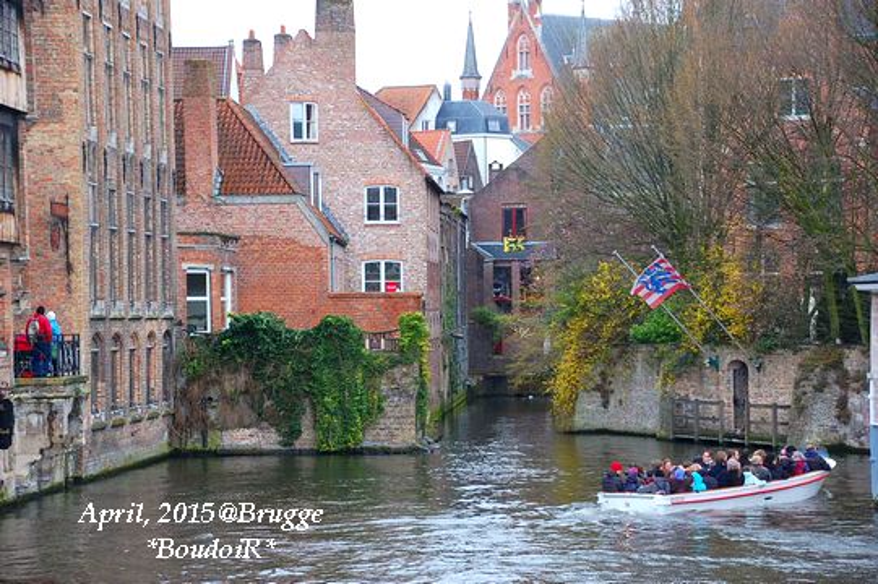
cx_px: 439
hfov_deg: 17.5
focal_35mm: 117
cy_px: 292
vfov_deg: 11.7
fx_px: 2852
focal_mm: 78
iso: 400
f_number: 5.6
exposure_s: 1/100
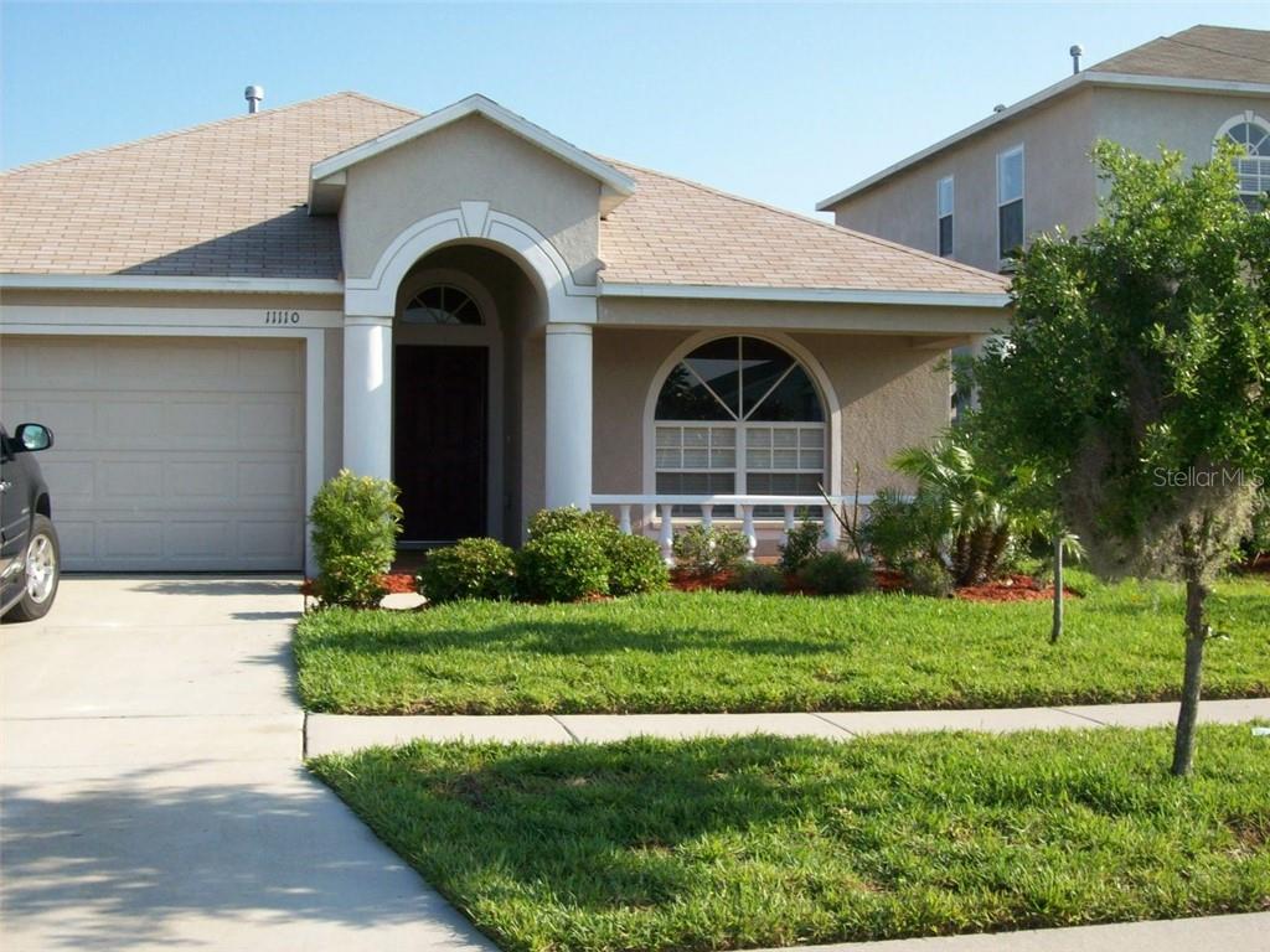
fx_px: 1651
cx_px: 635
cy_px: 476
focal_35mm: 45
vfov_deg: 32.2
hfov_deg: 42.1
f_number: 5.4
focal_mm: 7.6
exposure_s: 1/260
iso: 80
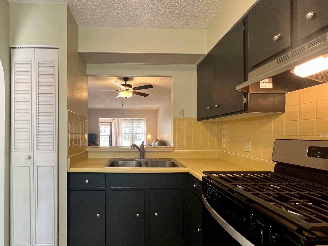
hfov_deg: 93.9
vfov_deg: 77.9
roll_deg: +0.1
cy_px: 135
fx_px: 152
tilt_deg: -0.6
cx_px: 140
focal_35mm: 16
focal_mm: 1.57
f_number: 1.8
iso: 125
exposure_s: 1/60
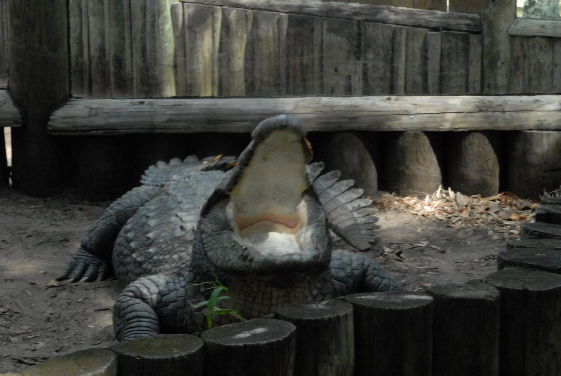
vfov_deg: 12.2
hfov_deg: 18.2
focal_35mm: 112
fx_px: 1756
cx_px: 280
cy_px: 188
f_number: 25
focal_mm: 75
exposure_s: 1/50
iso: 1100
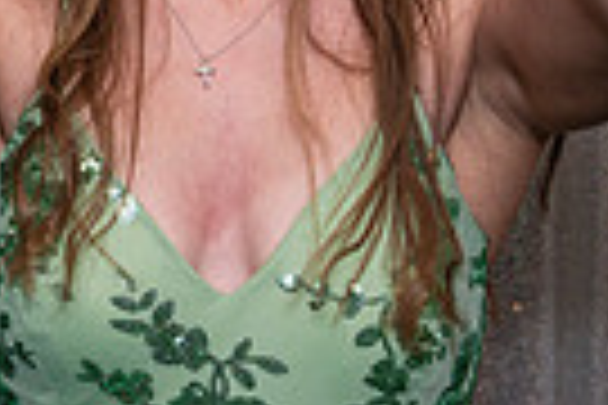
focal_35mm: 133
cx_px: -230
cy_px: -196
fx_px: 2246
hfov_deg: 14.6
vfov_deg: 10.0
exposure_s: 1/250
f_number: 4
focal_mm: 31
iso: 400
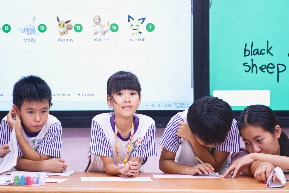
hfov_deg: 17.9
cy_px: 96
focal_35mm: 114
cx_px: 144
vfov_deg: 12.0
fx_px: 916
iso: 800
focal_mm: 76
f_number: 4
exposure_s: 1/125
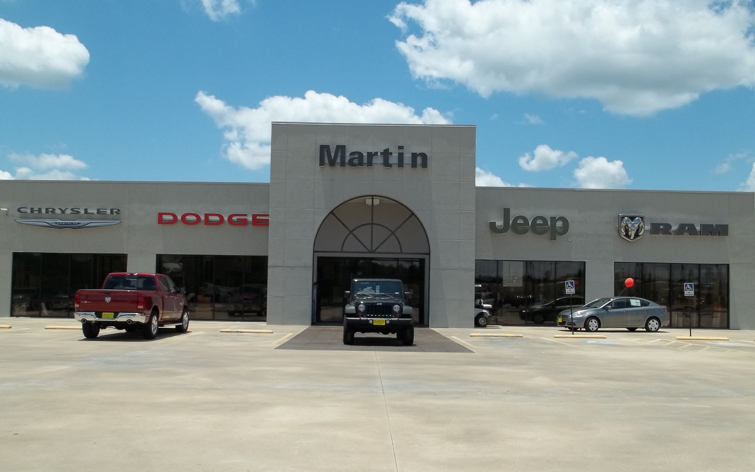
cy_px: 253
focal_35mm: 35
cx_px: 378
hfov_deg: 55.3
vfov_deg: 36.3
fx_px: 720
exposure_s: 1/250
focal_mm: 5.9
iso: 64
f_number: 8
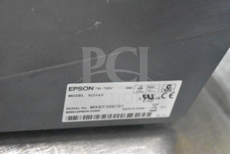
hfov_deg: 24.6
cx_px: 115
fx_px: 527
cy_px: 77
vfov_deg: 16.6
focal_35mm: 82
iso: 25600
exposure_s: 1/160
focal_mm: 55
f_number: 5.6
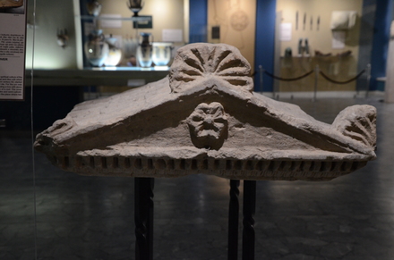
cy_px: 130
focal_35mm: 46
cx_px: 197
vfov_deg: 28.8
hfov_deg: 42.4
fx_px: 508
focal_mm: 31
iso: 2000
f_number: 4
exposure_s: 1/60
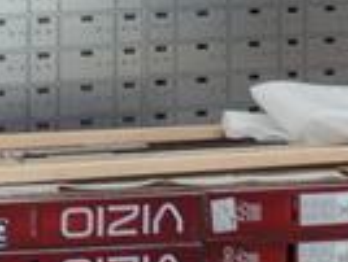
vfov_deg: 5.8
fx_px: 2568
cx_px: 479
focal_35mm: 255
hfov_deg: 7.6
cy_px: -197
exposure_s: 1/60
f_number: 2.4
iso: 50
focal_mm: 4.28
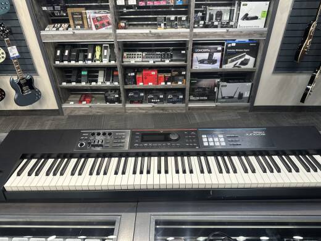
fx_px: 223
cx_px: 160
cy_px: 120
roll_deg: +0.3
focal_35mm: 24
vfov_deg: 56.8
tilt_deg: -33.6
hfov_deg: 71.6
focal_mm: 6.86
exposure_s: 1/120
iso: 100
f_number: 1.78
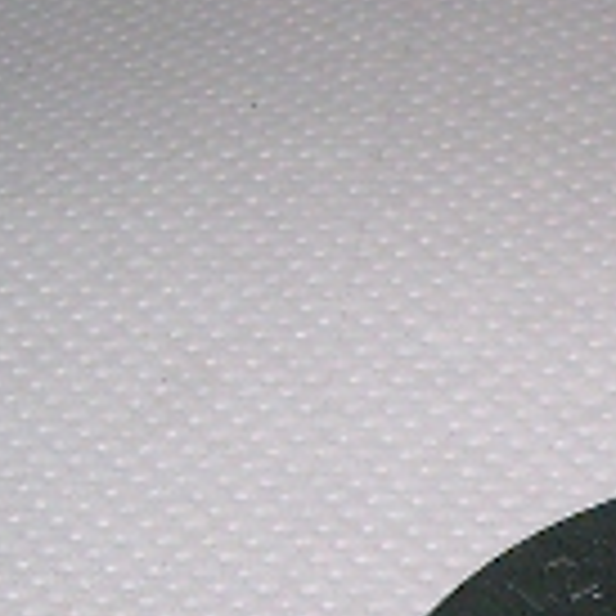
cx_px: 899
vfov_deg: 10.9
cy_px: 998
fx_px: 3080
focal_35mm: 153
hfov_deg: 11.0
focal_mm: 7.6
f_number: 5
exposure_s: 1/60
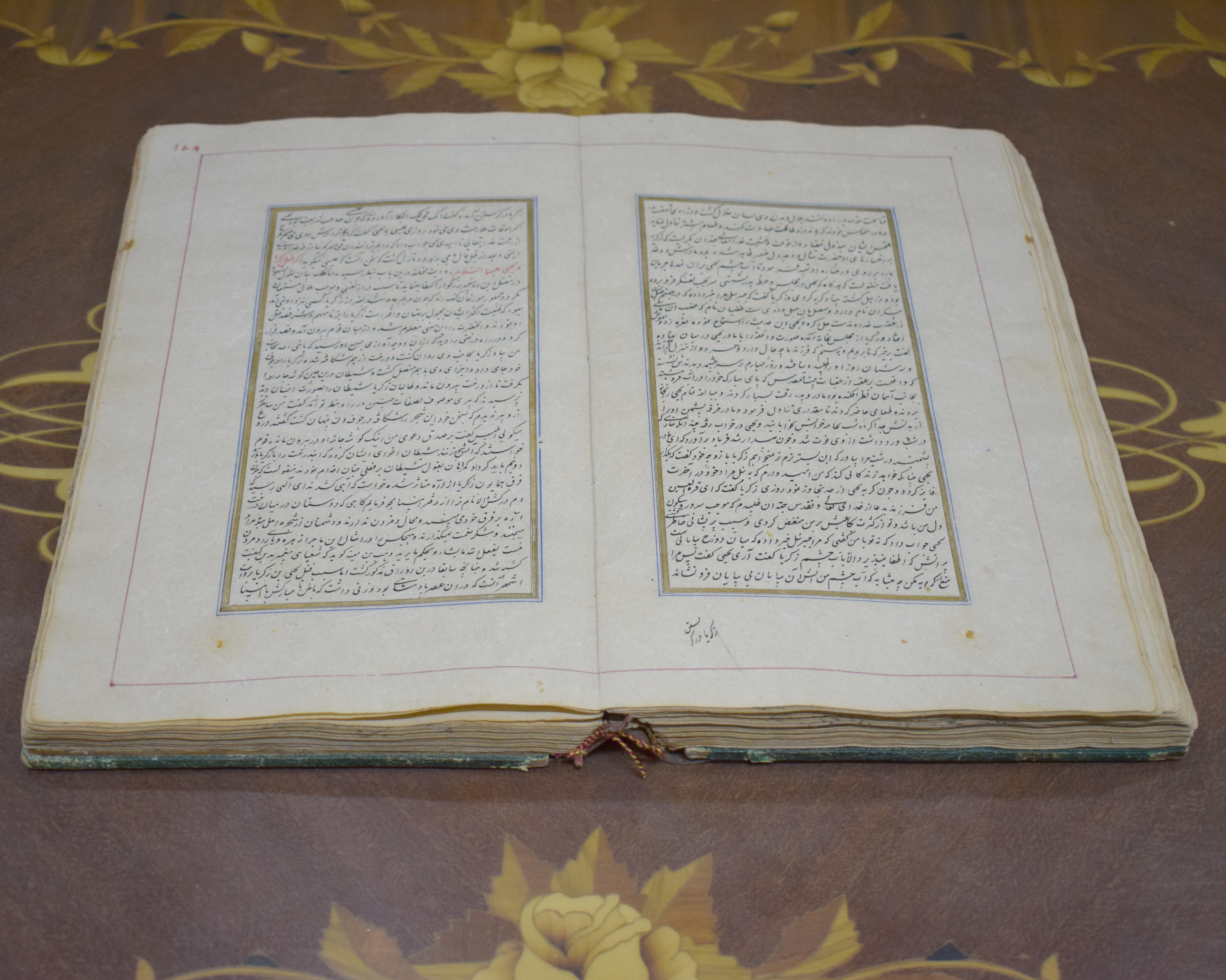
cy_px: 491
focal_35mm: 53
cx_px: 587
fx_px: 1907
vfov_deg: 28.8
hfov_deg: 35.6
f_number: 4.2
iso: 1000
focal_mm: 31
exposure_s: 1/60
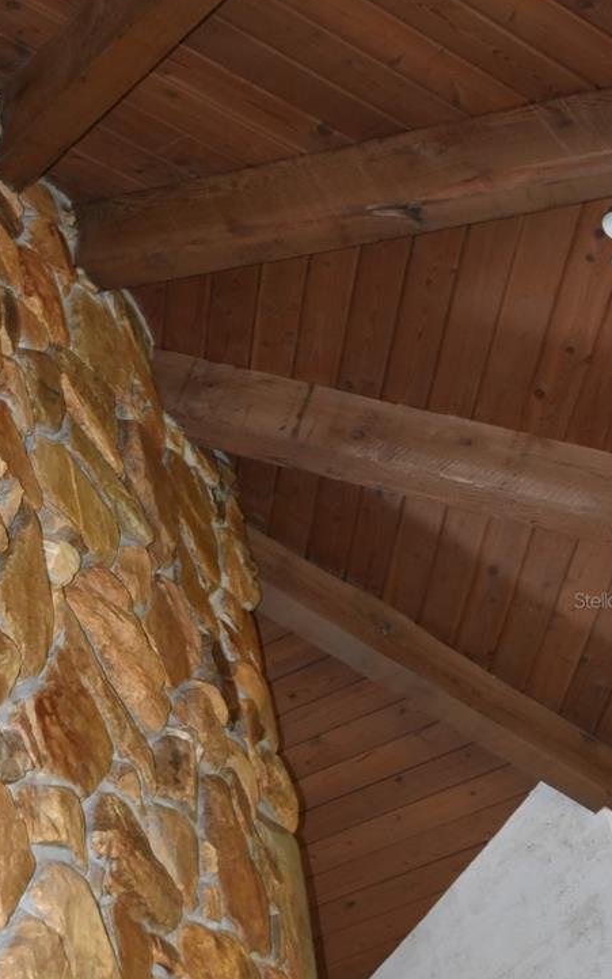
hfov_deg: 21.1
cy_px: 600
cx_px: 123
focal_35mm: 61
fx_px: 1627
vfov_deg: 33.3
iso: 1250
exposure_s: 1/60
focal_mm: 24
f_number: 4
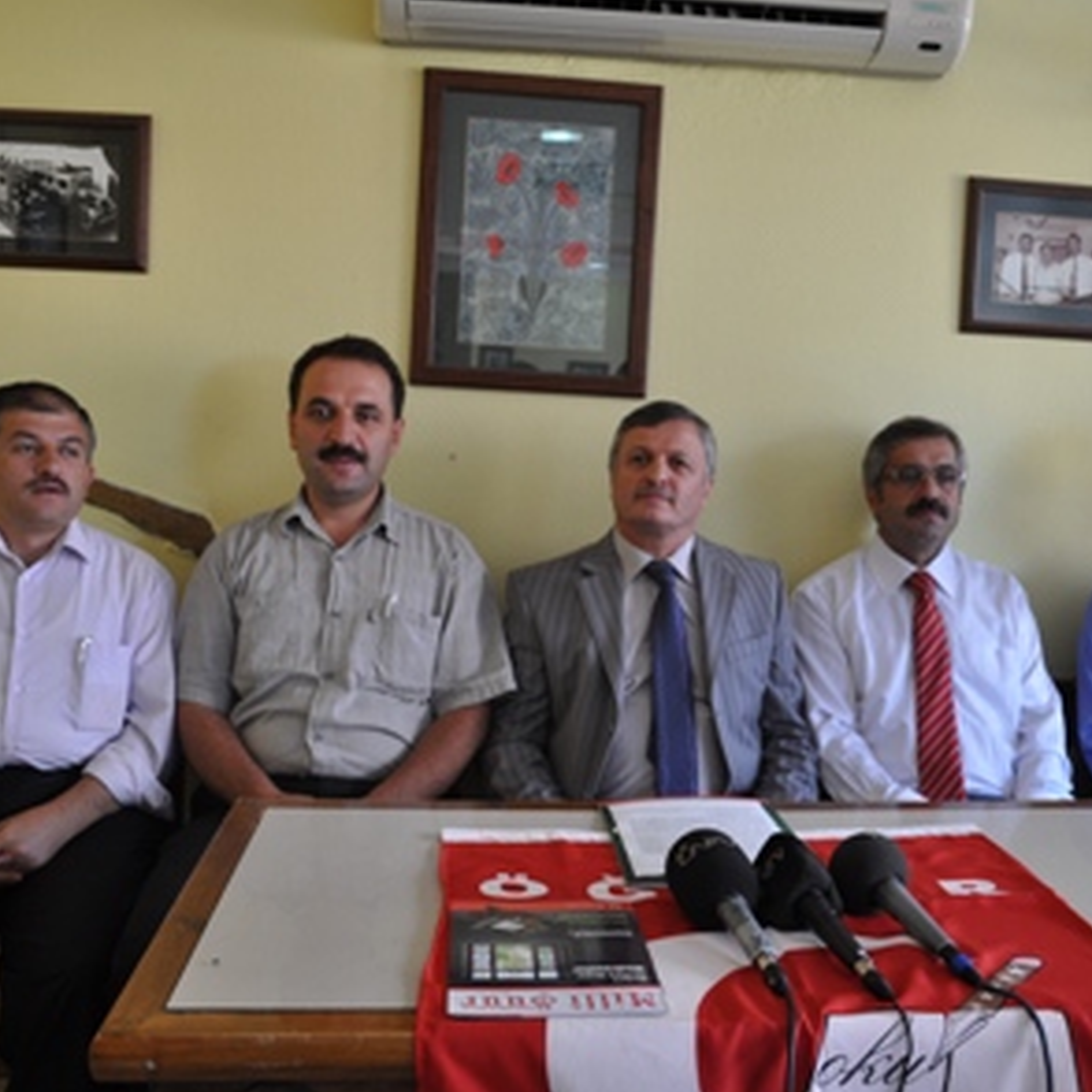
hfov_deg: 47.0
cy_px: 542
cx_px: 639
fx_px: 1249
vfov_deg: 47.2
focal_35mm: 35
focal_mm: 18
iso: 400
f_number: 4
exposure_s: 1/60
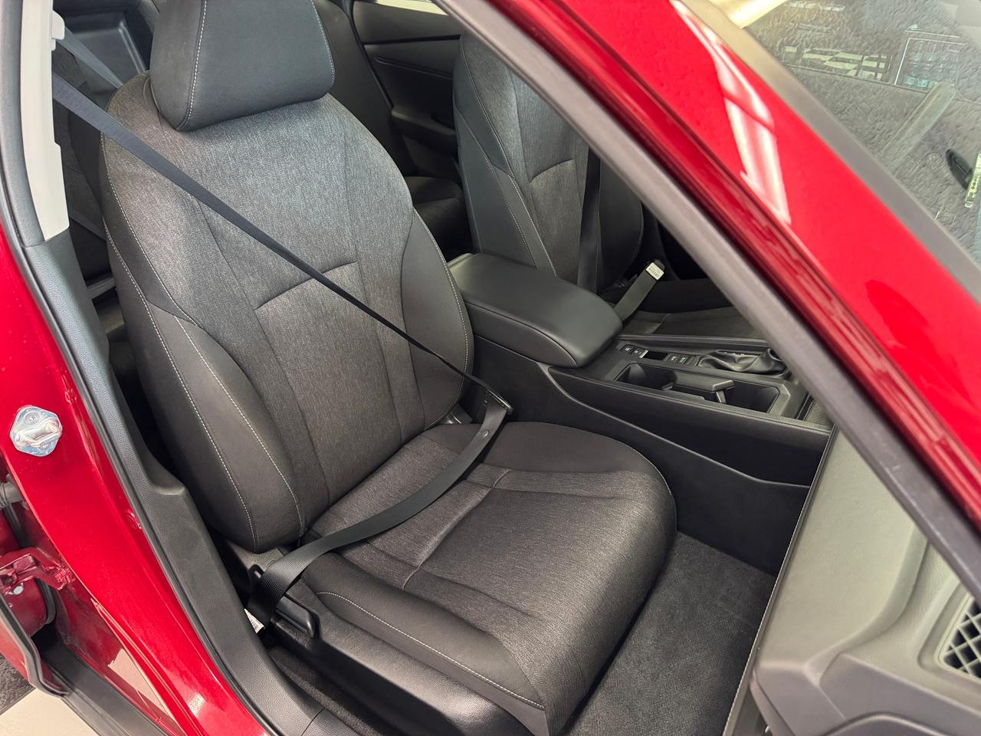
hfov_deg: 71.6
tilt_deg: -33.9
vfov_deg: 56.8
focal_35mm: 24
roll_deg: -2.2
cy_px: 368
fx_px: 680
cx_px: 490
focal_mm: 6.76
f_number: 1.78
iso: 800
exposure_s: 1/40
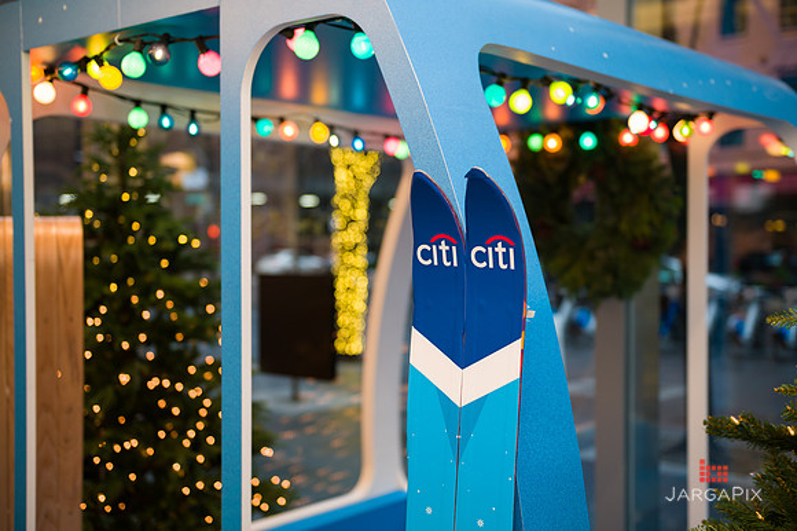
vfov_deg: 30.5
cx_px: 398
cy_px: 266
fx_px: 974
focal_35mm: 44
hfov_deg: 44.5
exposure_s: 1/125
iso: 400
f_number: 3.2
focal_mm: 44
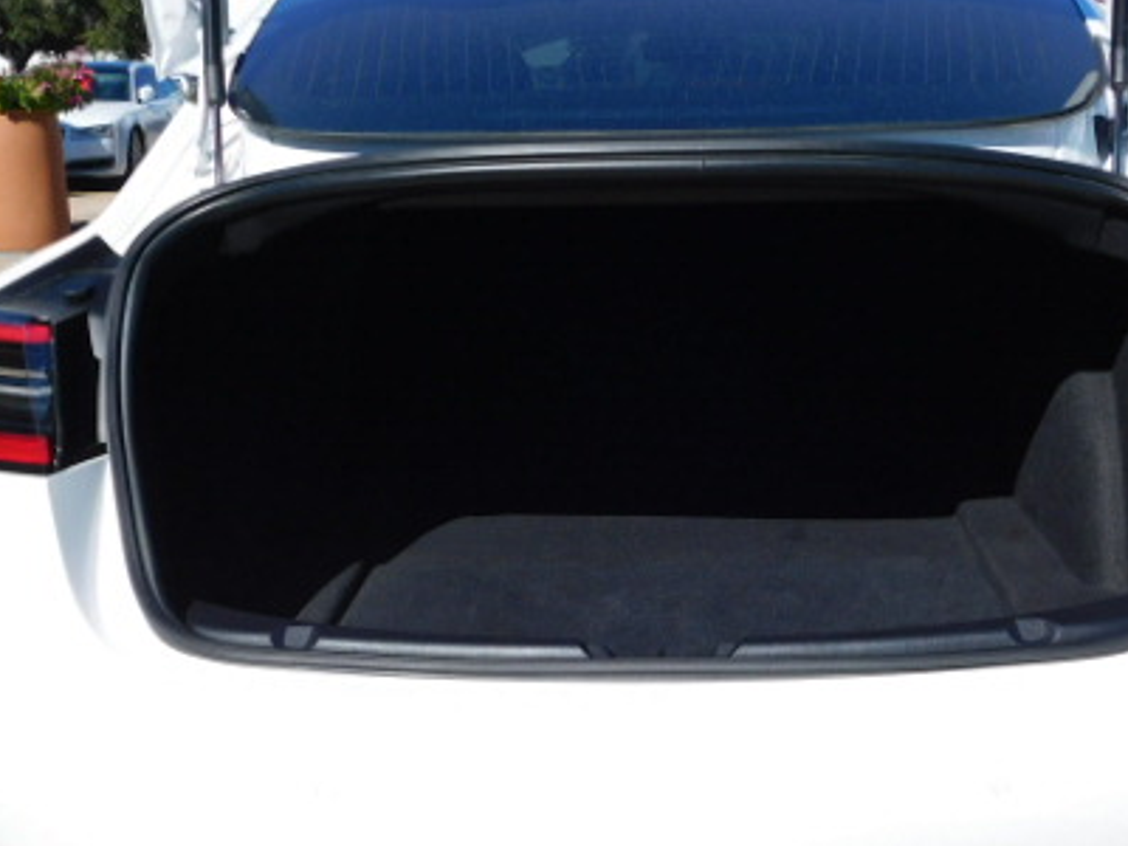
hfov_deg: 39.5
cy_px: 443
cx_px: 657
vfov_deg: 30.3
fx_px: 1564
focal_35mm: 48
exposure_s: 1/400
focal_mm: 5.3
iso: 125
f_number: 6.4
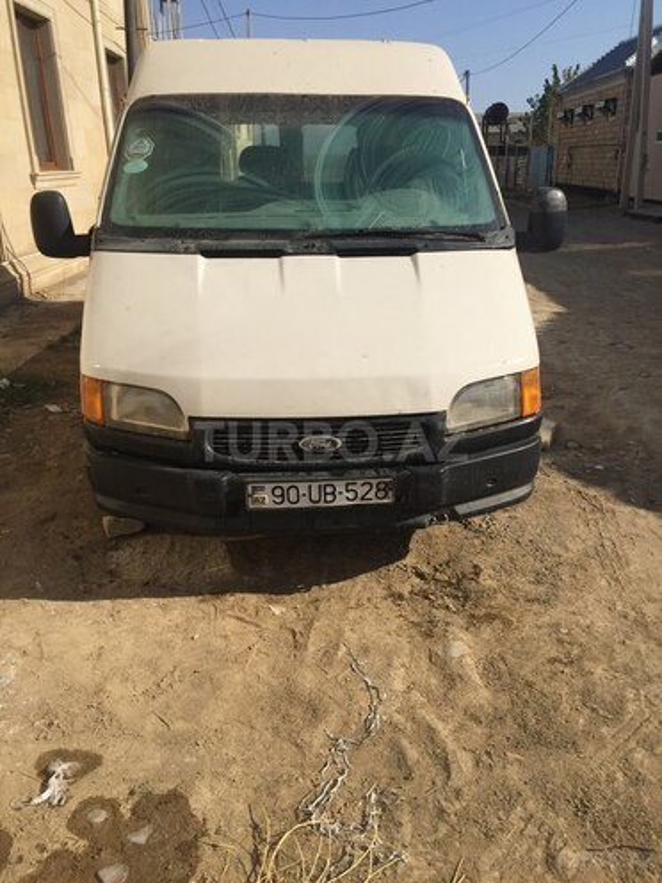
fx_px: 739
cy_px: 442
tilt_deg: -19.1
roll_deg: +0.1
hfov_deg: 48.2
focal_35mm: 29
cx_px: 331
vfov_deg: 61.7
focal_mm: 4.15
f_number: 2.2
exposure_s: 1/3597
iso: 32
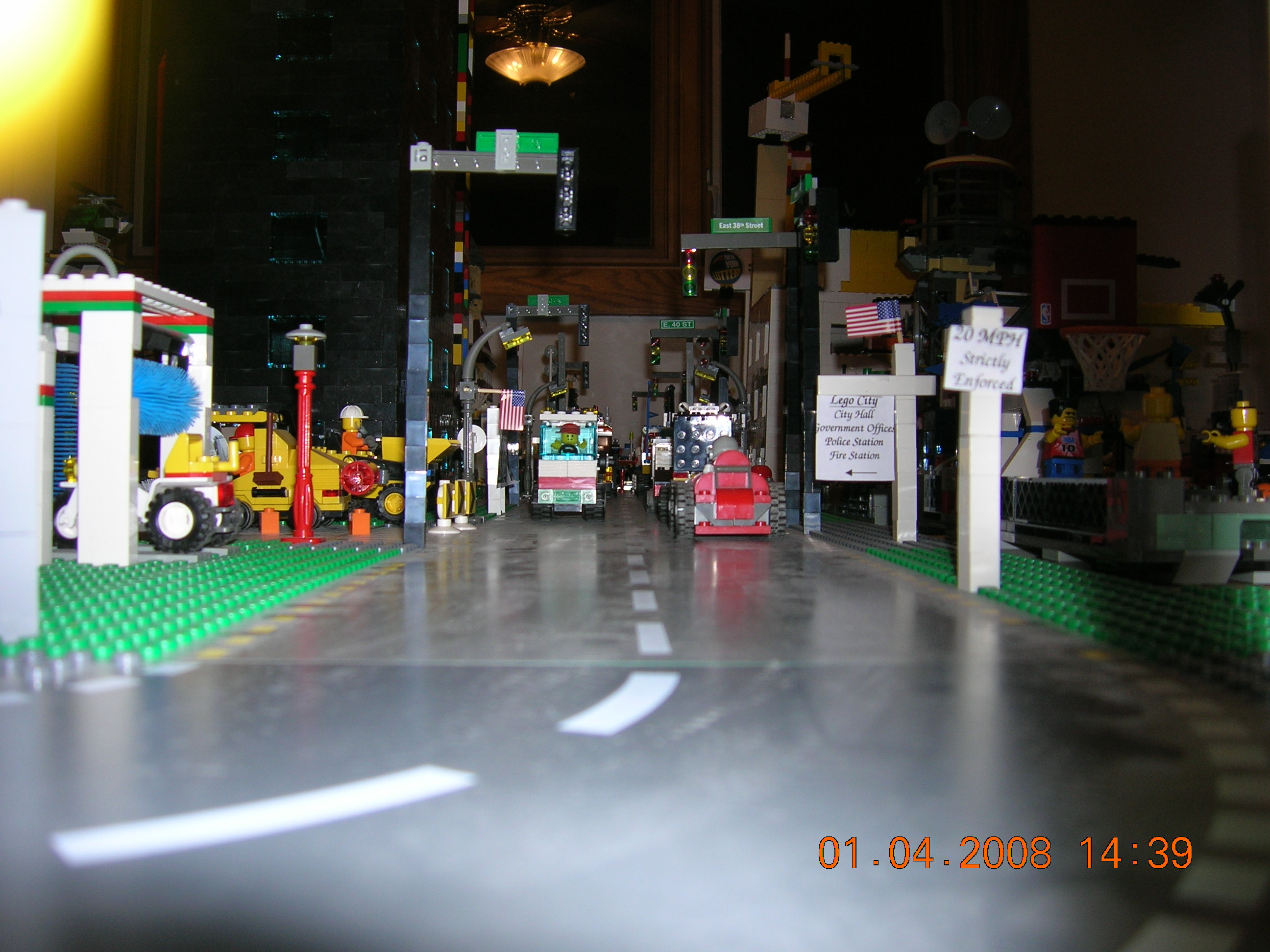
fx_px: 1247
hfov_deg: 54.0
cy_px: 476
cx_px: 635
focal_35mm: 34
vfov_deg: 41.8
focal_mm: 5.7
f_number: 2.9
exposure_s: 1/60.1
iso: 50
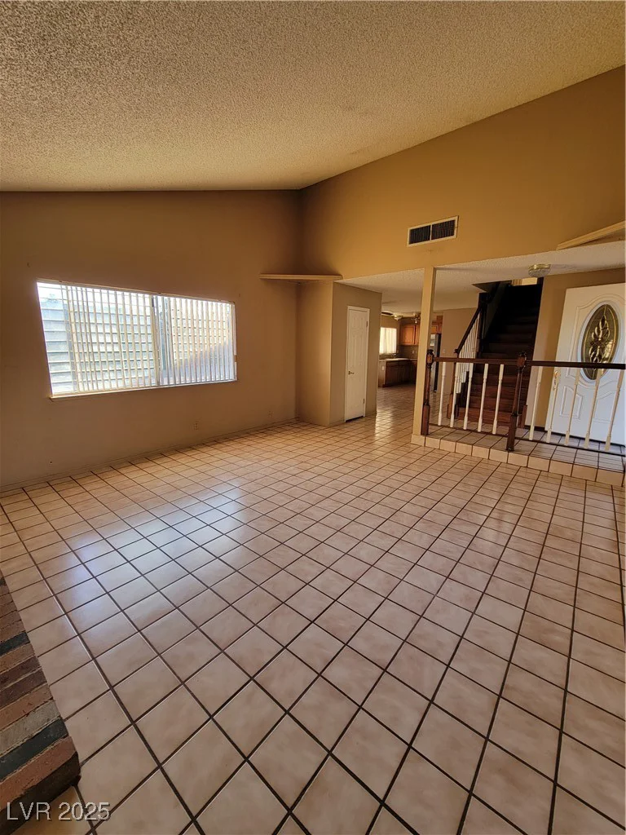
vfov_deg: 106.2
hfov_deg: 89.9
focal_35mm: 13
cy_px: 418
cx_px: 313
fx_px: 313
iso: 64
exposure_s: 1/60
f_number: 2.2
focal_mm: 2.2
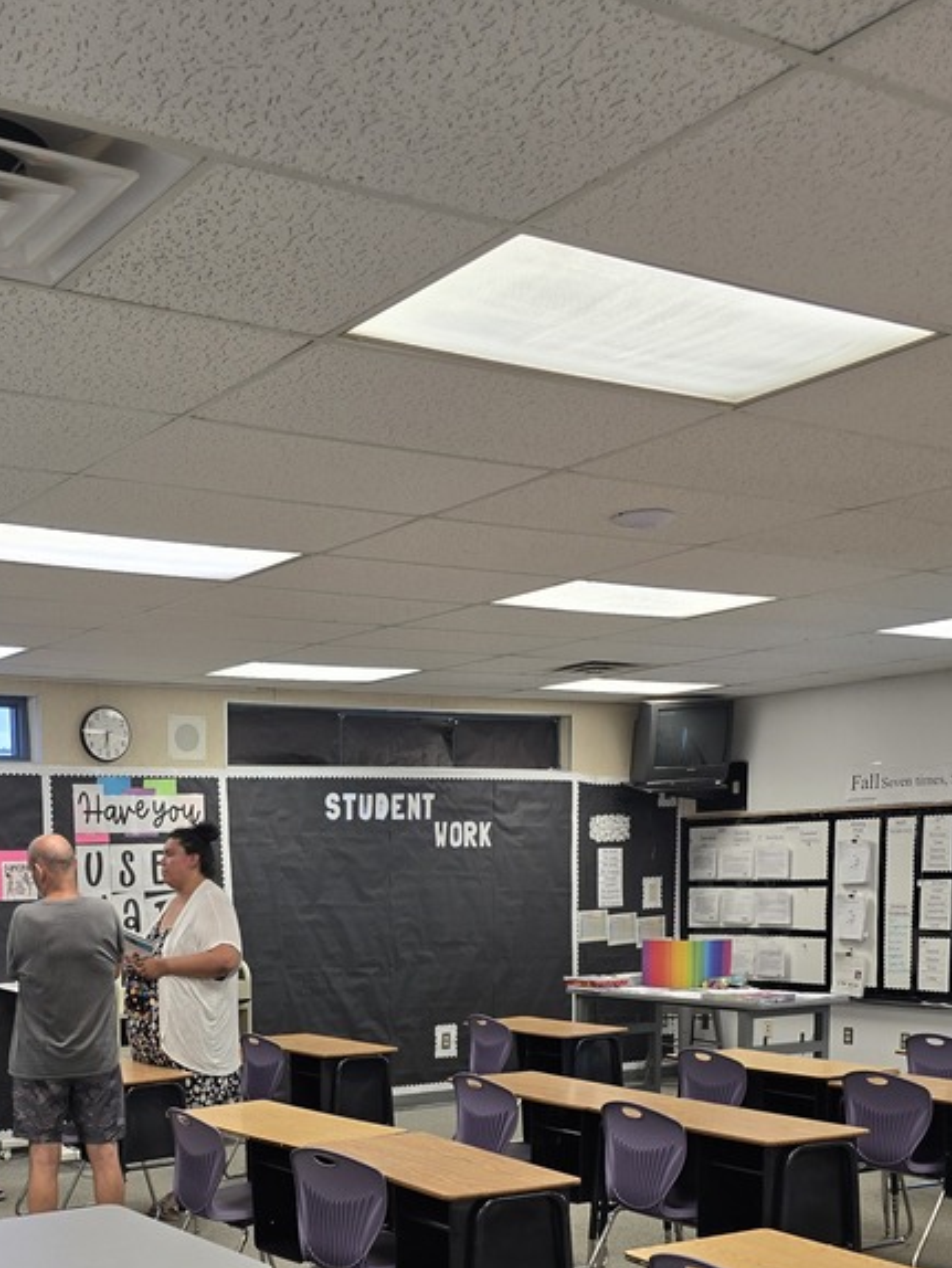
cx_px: 157
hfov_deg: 33.9
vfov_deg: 43.2
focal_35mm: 41
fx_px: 1502
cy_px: 1047
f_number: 1.7
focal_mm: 6.3
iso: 100
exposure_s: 1/120
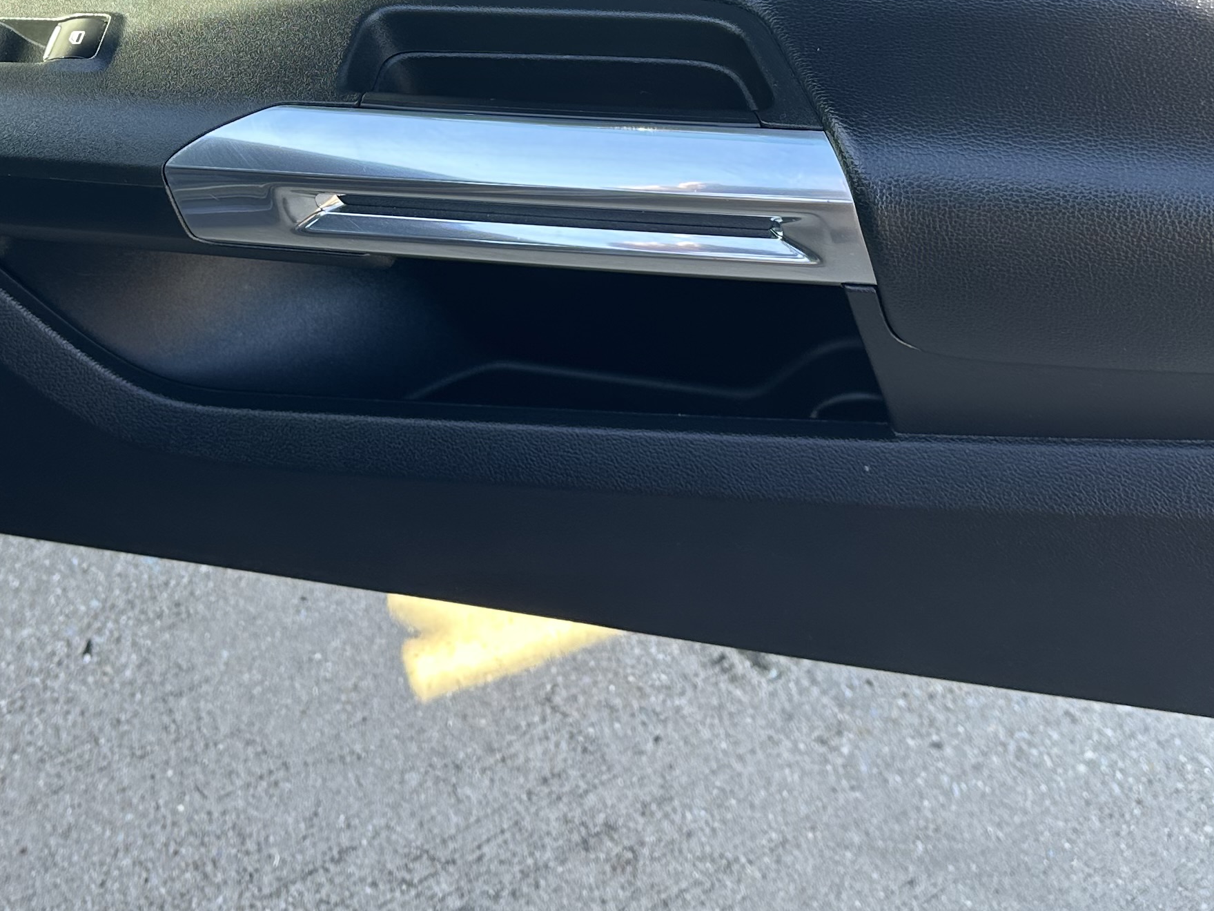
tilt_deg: -34.6
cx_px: 469
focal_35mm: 55
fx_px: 1929
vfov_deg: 24.9
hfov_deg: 34.8
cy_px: -60
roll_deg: -1.0
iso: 64
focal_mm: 6.86
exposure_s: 1/184
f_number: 1.78
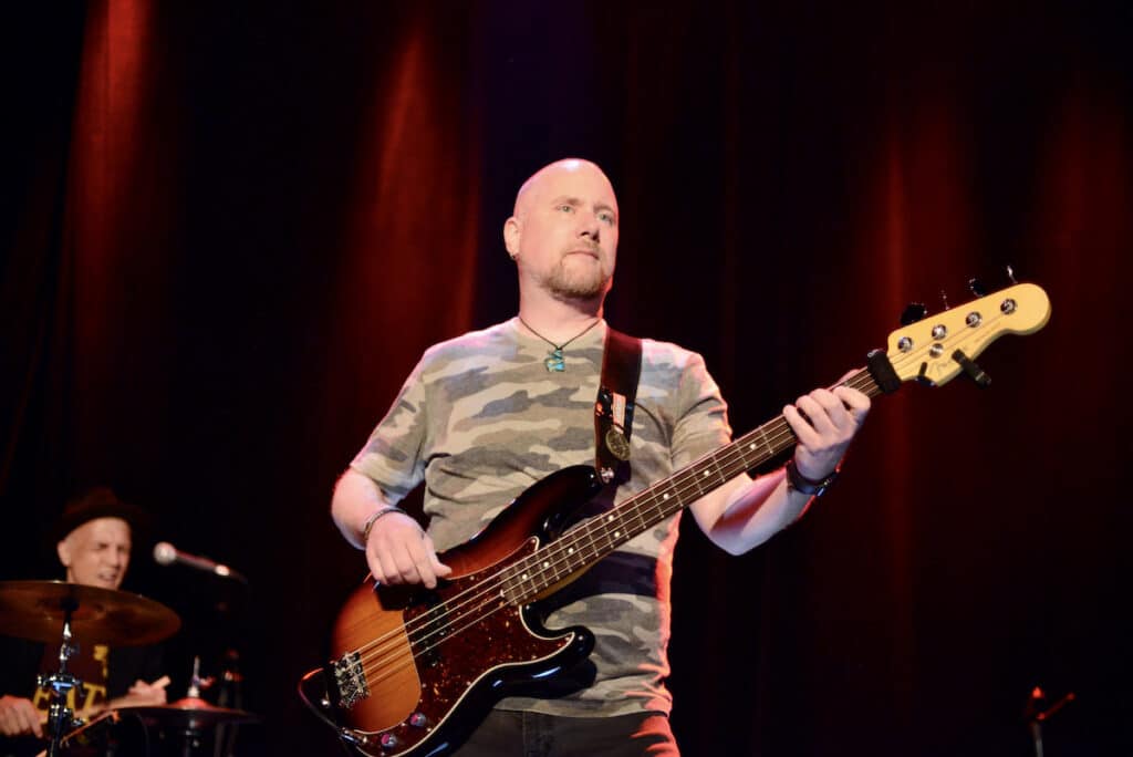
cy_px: 378
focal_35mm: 50
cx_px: 566
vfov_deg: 27.0
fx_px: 1574
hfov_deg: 39.6
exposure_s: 1/100
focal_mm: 50
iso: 3200
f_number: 1.4
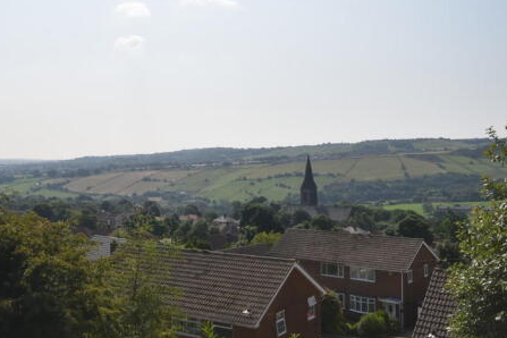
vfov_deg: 30.4
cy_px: 136
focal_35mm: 44
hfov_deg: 44.4
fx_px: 620
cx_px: 214
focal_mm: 20
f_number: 9
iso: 100
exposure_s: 1/320
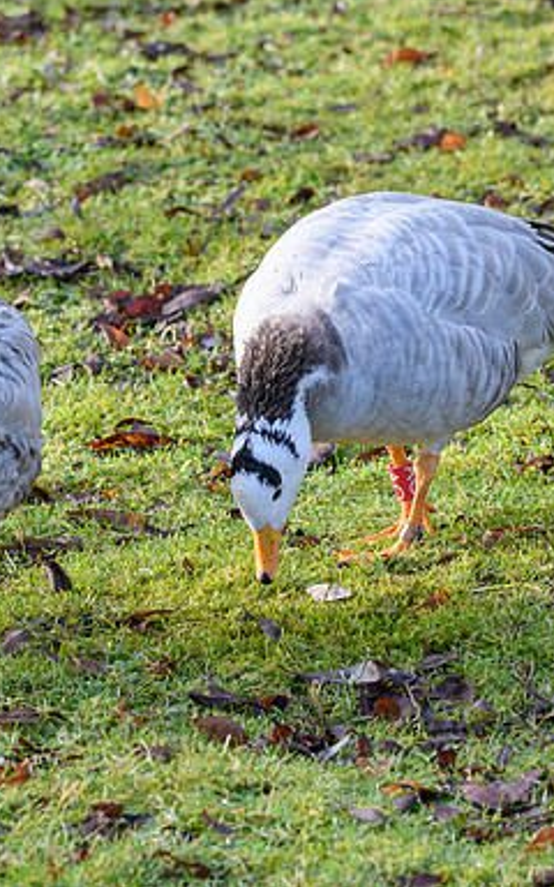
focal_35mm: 328
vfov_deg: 6.4
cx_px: 234
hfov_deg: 4.0
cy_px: 409
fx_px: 7924
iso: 2800
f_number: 8
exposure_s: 1/1250
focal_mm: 155
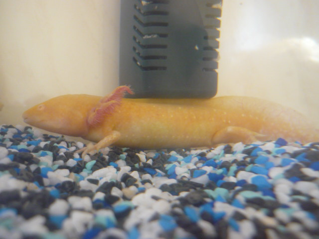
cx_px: 160
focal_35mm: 33
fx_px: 304
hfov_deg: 55.4
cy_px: 120
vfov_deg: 42.9
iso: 320
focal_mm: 5.5
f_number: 2.8
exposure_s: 1/30
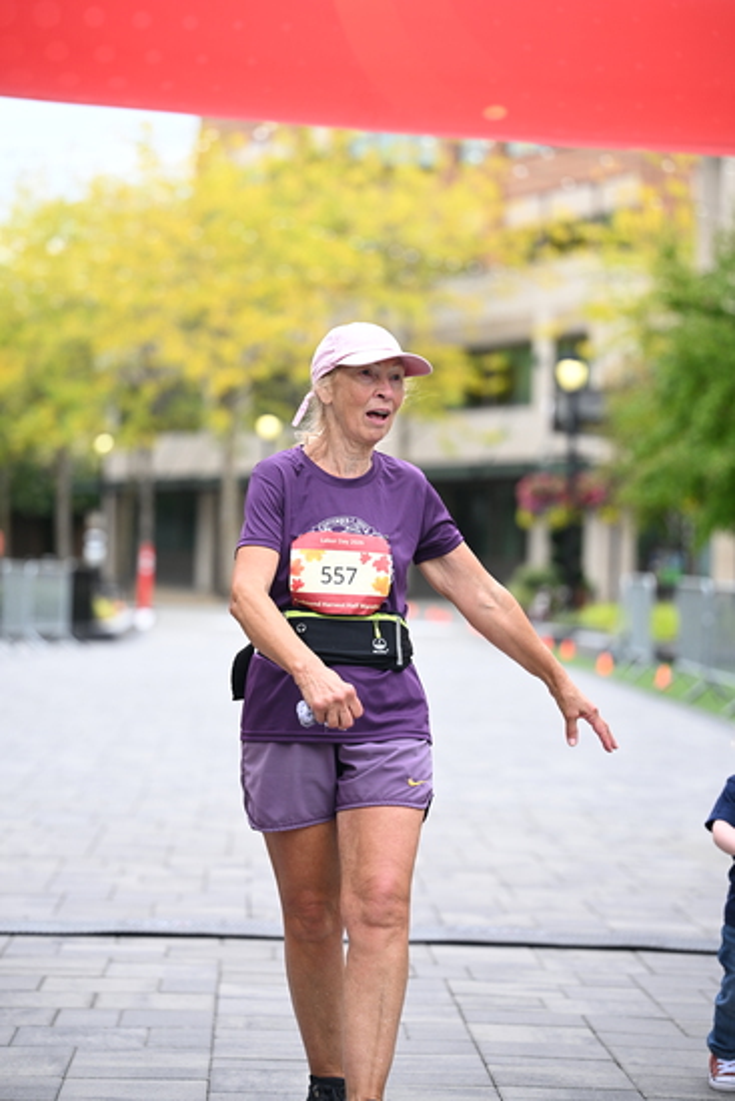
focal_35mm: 102
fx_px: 3122
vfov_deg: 20.0
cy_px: 550
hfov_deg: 13.4
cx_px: 368
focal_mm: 102
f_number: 2.8
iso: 400
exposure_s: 1/1000
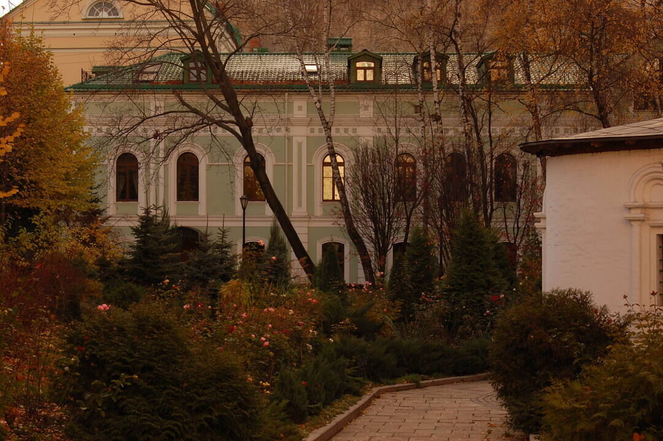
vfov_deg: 18.9
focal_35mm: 72
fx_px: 1325
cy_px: 220
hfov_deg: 28.1
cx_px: 332
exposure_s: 1/160
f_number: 8
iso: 200
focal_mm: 48
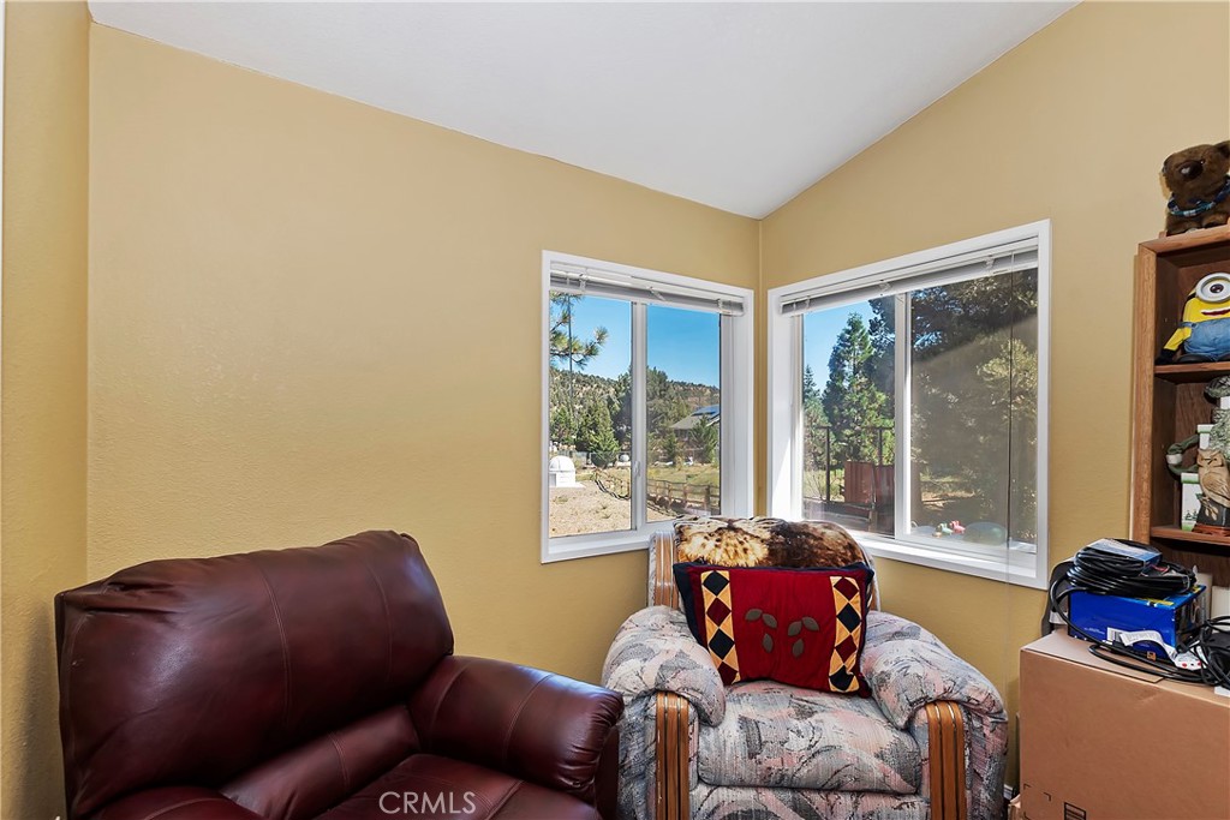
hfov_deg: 100.4
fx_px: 513
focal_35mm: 15
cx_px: 615
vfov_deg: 77.3
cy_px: 410
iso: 250
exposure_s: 1/30
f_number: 8
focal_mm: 10
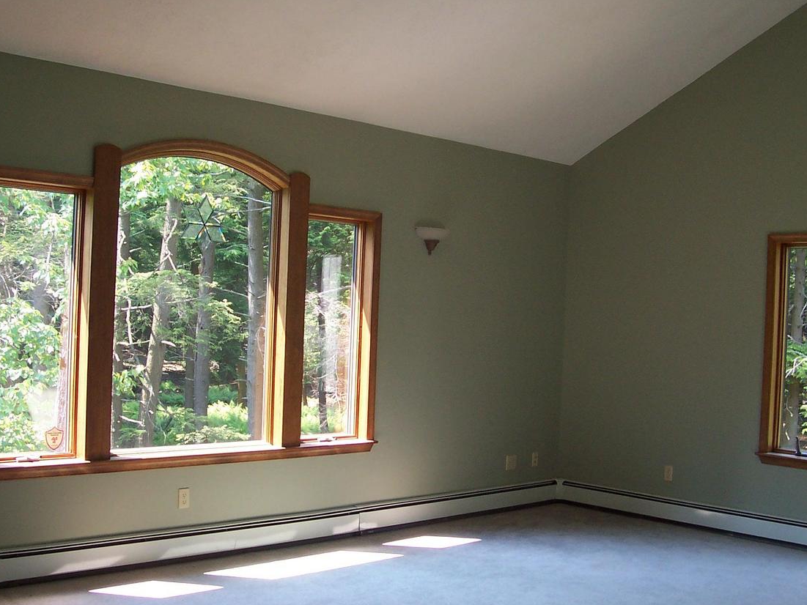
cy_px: 313
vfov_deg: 33.6
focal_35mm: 43
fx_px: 1003
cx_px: 392
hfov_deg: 43.8
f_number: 2.8
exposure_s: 1/90
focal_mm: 5.6
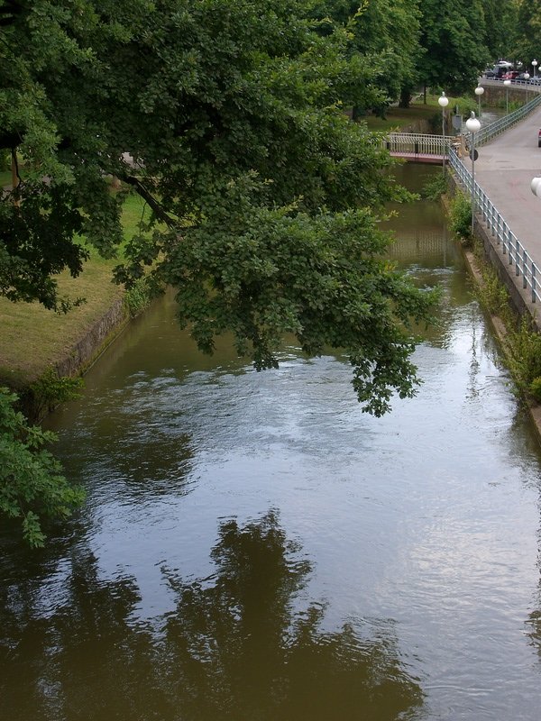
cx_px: 270
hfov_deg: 21.6
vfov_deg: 28.6
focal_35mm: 68
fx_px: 1417
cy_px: 360
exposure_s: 1/80
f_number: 5.6
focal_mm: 14.2
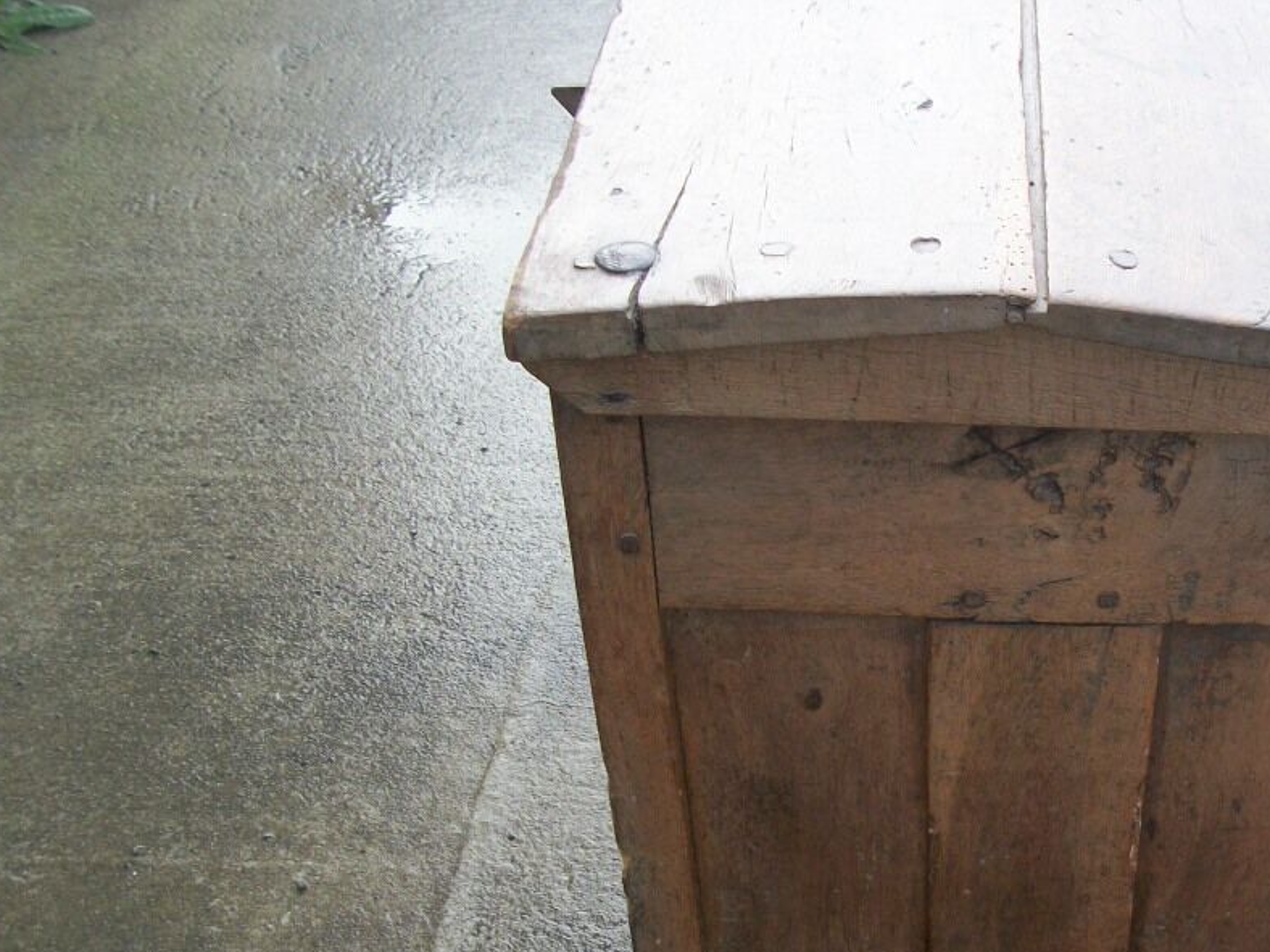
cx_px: 985
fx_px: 1908
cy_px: 693
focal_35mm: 52
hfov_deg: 35.8
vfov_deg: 27.7
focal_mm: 5.7
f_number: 2.9
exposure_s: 1/250
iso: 80
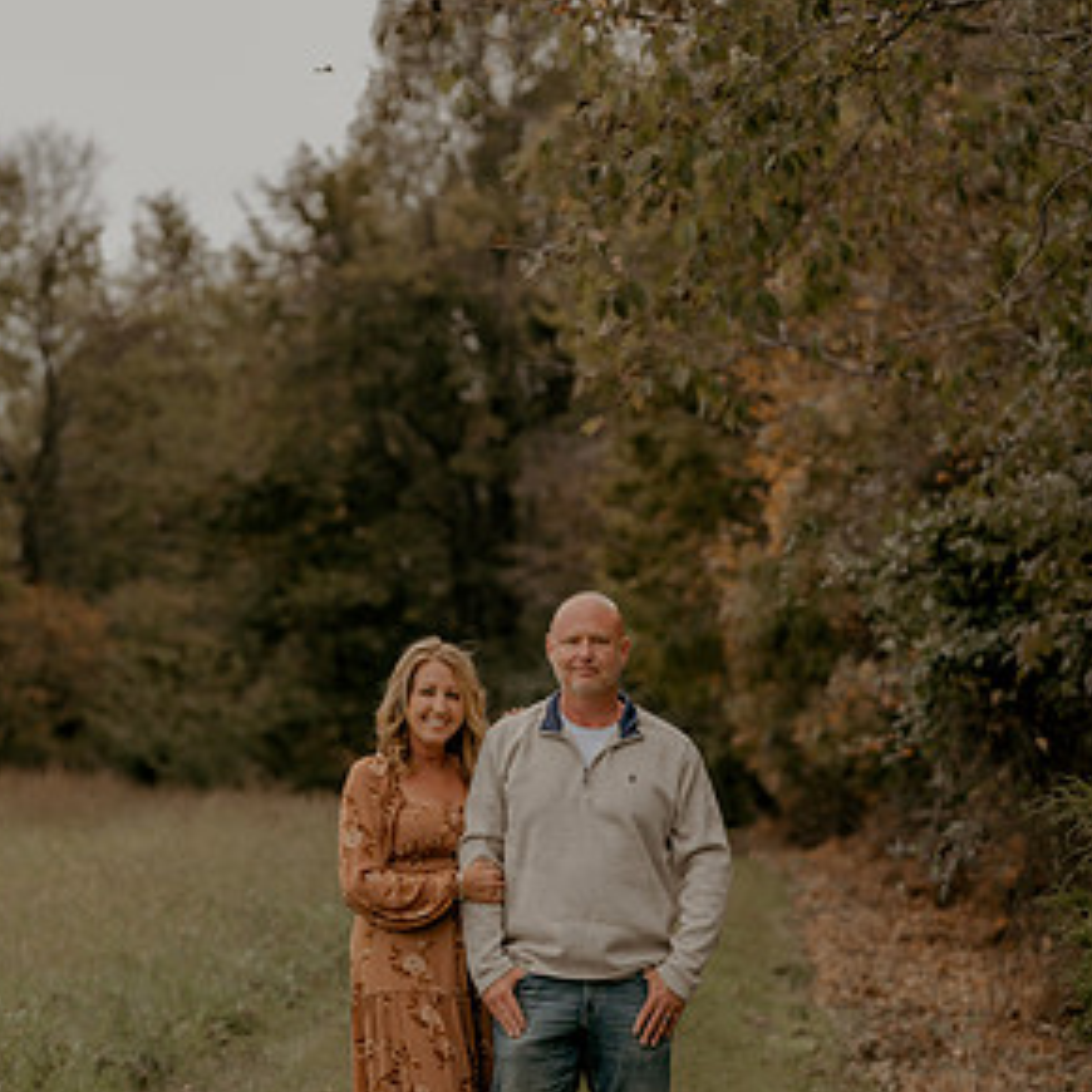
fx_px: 3997
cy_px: 772
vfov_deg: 15.5
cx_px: 537
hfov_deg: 15.6
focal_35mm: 112
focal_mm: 85
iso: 125
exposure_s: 1/640
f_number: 2.8
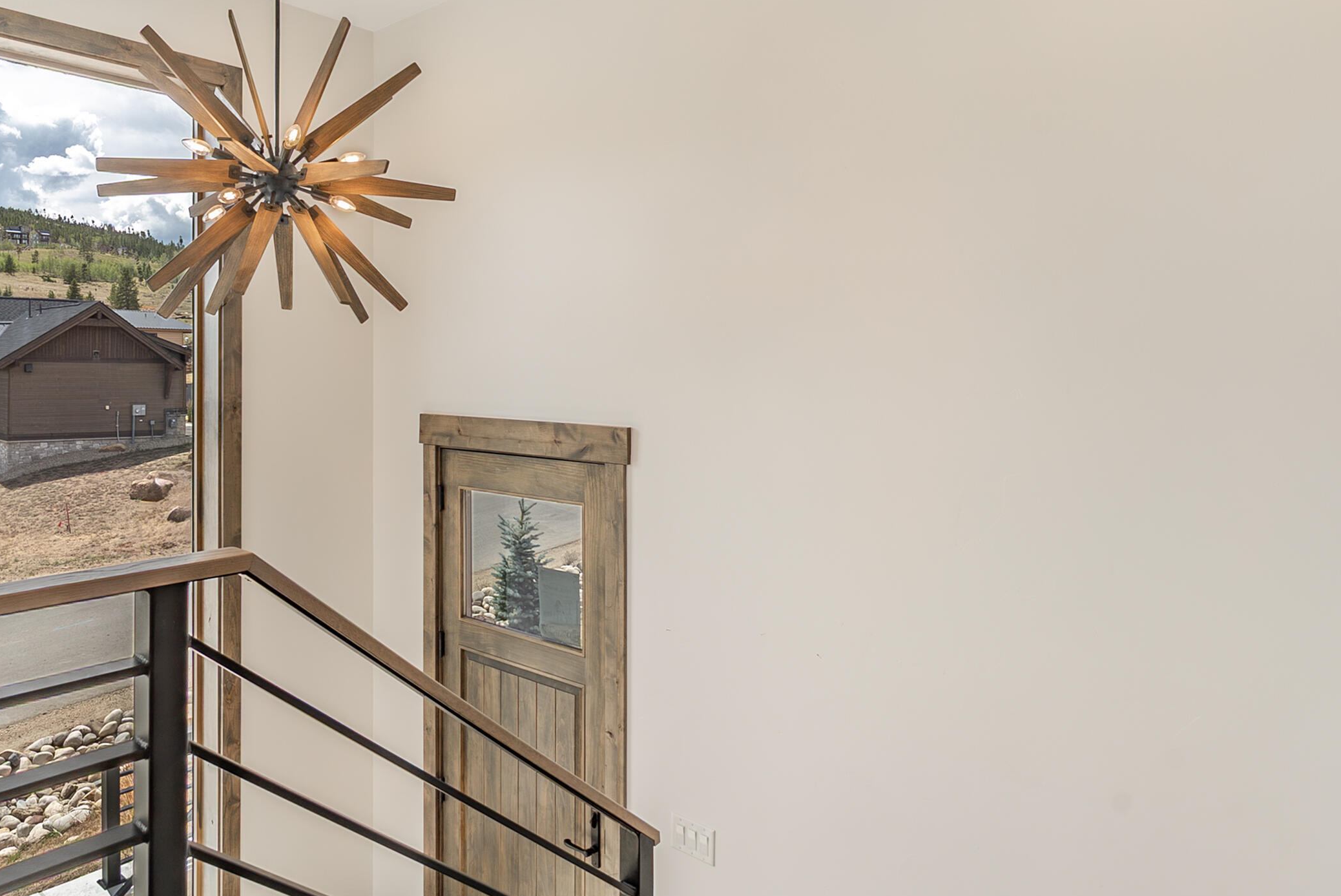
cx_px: 488
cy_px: 366
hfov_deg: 72.3
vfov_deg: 52.9
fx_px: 895
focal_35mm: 24
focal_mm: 12
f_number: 10
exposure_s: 1/15
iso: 100
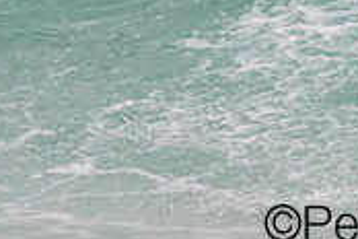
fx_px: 31094
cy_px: -152
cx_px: 526
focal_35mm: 3127
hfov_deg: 0.7
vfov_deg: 0.4
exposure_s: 1/2000
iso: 1100
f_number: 11
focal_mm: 800
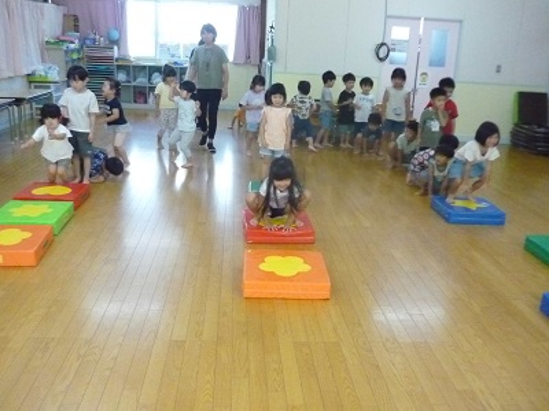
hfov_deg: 55.4
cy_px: 206
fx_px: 523
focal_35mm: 33
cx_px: 274
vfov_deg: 42.9
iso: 1600
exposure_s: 1/320
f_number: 2.8
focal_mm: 5.5
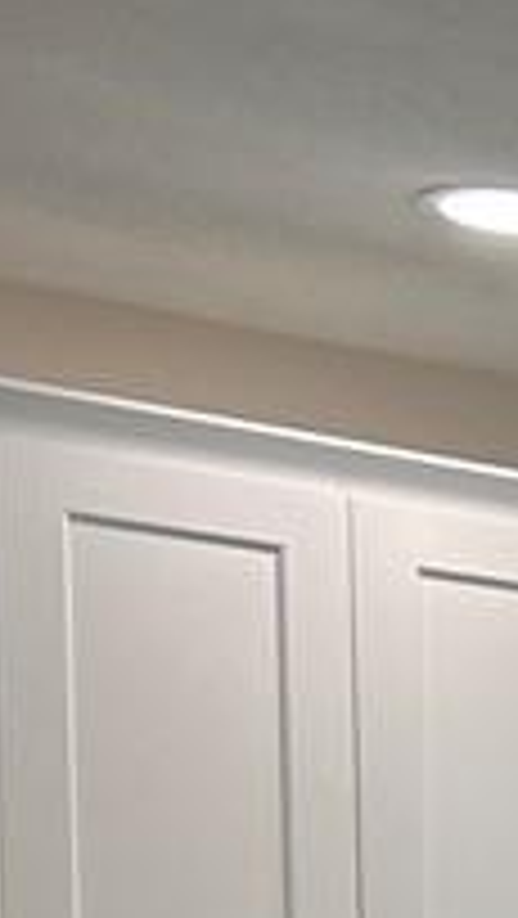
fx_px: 3462
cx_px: 2045
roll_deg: +0.9
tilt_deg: -0.1
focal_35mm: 142
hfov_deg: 6.8
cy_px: 1341
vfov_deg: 14.2
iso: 64
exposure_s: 1/153
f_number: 1.5
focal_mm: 5.7
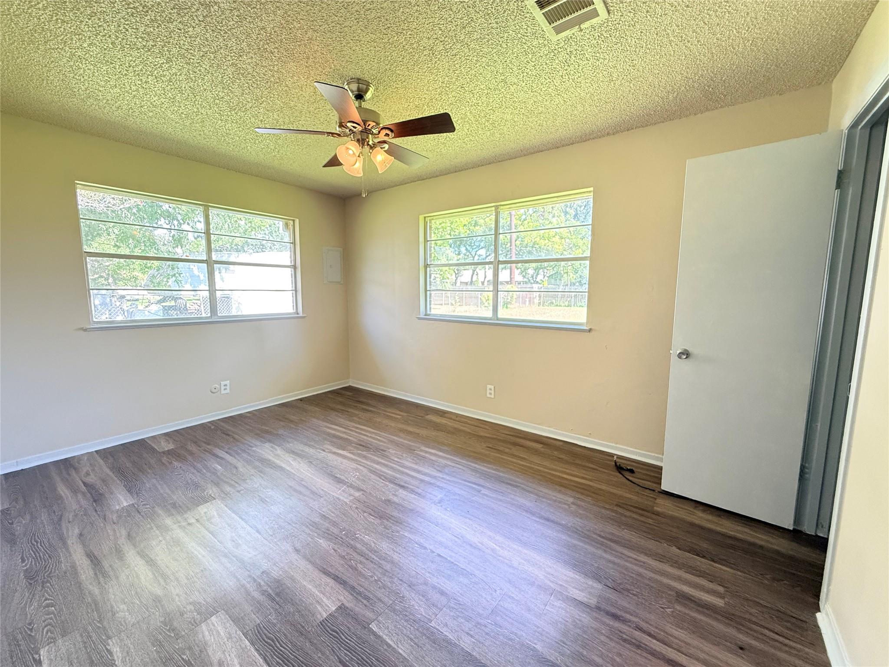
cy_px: 334
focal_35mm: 14
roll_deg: -0.7
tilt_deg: -6.3
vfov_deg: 85.7
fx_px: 360
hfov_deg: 102.1
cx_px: 444
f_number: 2.2
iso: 500
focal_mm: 2.22
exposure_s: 1/120
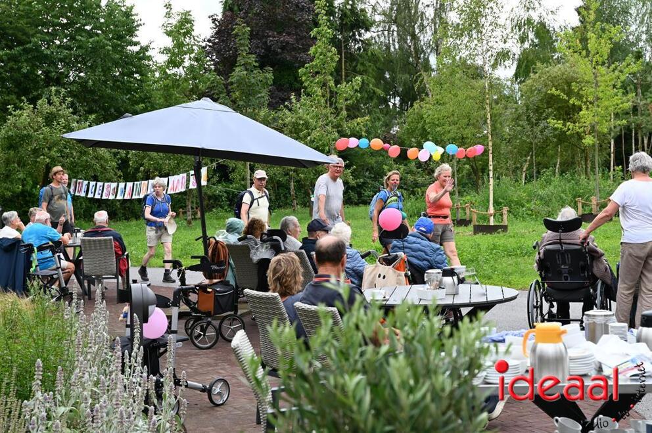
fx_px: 1122
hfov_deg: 32.4
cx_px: 326
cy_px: 216
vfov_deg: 21.9
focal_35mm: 62
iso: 160
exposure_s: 1/250
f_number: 5.6
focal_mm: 62
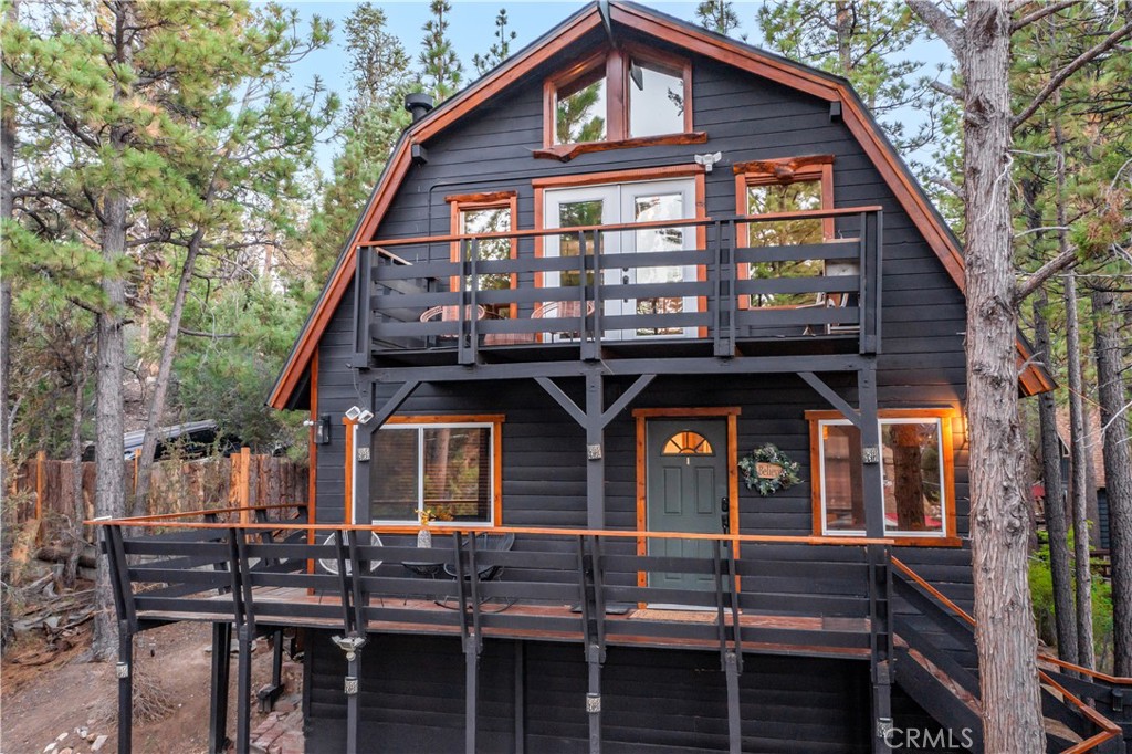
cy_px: 377
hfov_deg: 65.5
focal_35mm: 28
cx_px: 566
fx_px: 880
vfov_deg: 46.4
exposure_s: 1/15
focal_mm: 10.26
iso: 400
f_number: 4.5
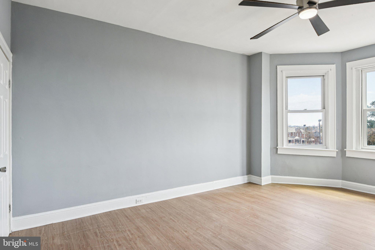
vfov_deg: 61.9
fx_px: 208
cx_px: 188
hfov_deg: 84.0
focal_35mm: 20
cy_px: 125
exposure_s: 1/80
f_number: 8
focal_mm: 20
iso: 400
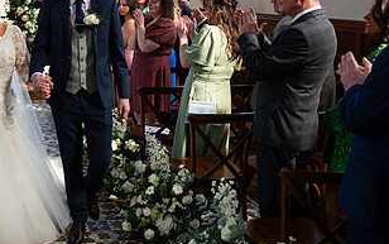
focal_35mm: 46
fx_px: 488
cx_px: 33
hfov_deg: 40.0
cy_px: 58
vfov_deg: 27.6
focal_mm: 24
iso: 500
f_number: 3.5
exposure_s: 1/160
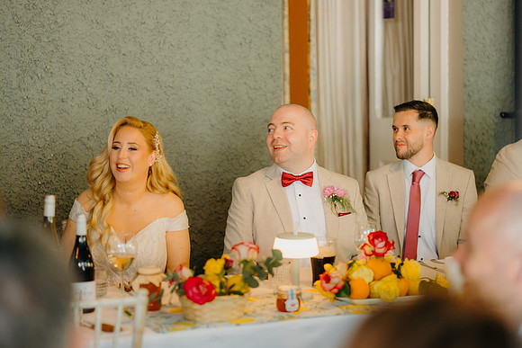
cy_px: 159
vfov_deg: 14.5
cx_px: 261
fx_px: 1368
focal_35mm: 94
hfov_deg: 21.6
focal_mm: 85
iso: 800
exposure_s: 1/200
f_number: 2
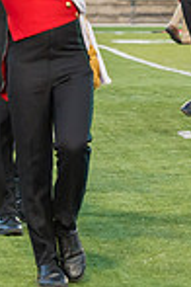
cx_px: 222
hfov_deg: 3.0
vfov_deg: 4.6
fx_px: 3597
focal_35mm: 452
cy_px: -33
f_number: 5
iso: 3200
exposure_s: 1/640
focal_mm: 105
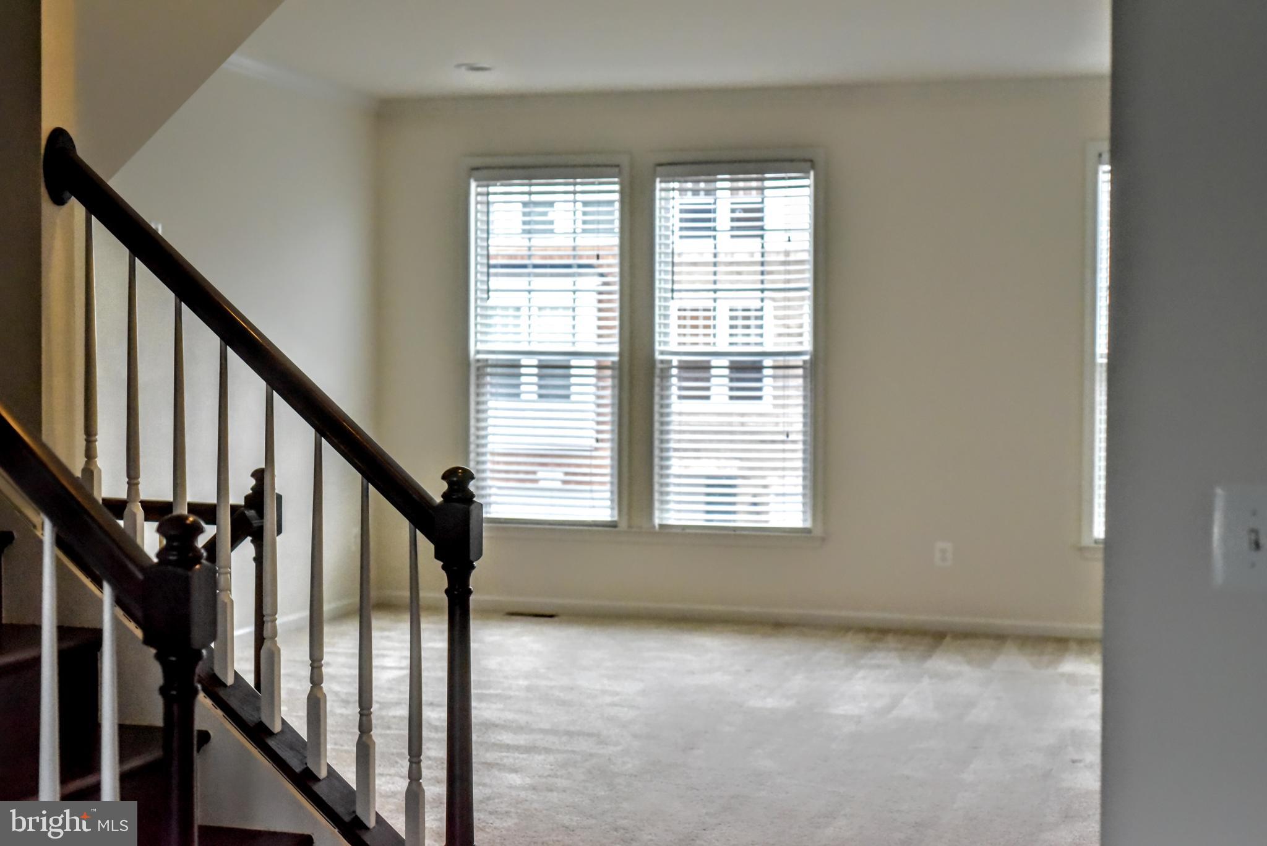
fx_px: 1760
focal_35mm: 50
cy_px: 423
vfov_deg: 27.0
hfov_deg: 39.6
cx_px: 634
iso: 8000
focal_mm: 50
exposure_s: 1/4000
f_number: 4
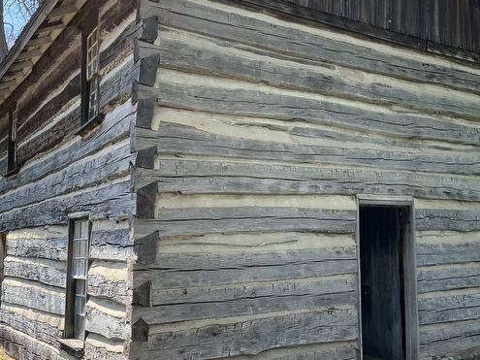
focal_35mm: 42
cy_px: 160
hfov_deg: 44.1
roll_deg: +1.1
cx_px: 326
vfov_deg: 34.3
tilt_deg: +8.6
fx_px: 582
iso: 32
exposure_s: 1/1072
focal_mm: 4.25
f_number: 1.8
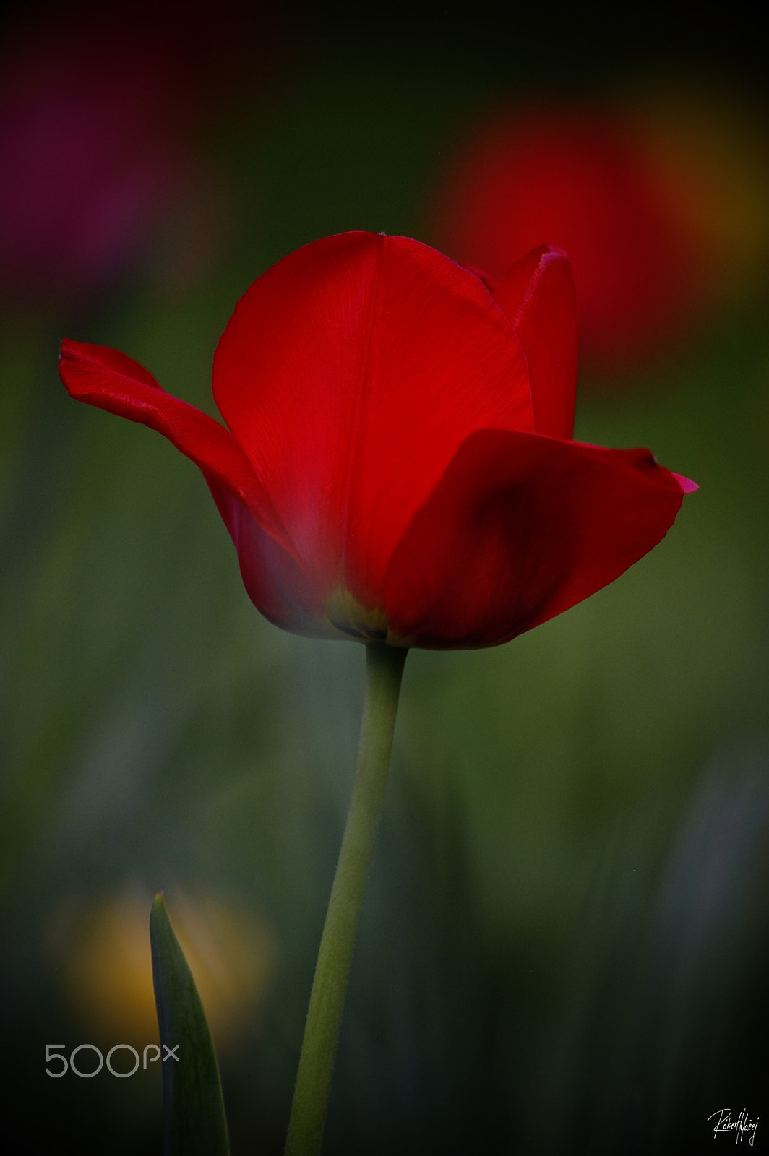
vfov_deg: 6.5
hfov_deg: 4.4
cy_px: 578
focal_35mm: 315
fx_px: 10110
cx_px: 384
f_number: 4.5
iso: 400
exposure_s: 1/180
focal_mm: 210
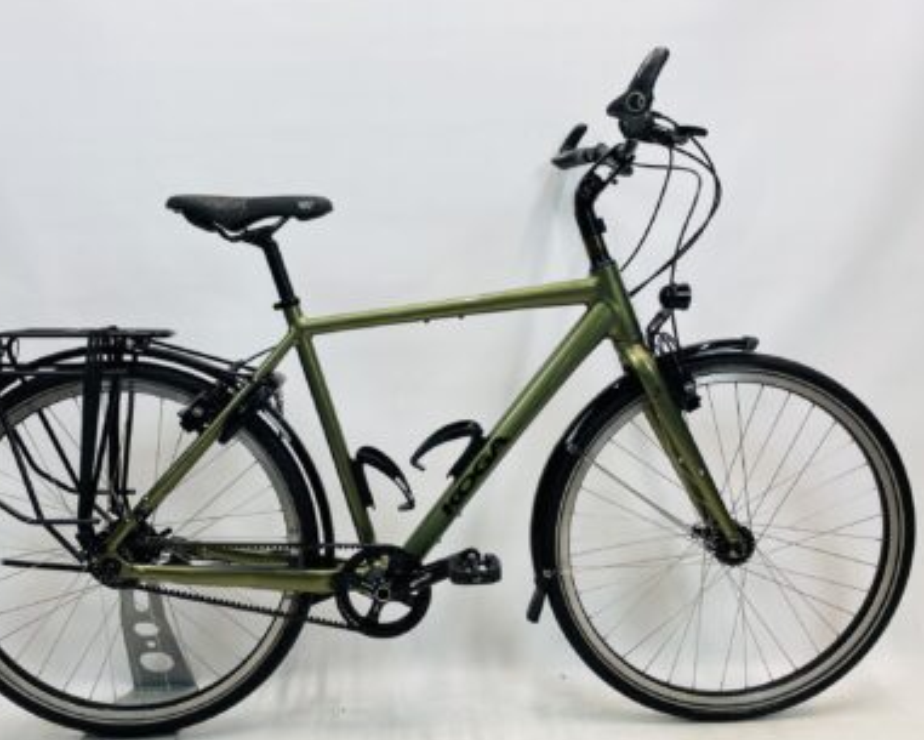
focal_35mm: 30
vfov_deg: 48.5
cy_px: 393
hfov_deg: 58.7
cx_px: 429
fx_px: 821
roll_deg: +1.8
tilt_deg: -8.4
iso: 50
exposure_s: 1/100
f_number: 1.8
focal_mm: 4.25
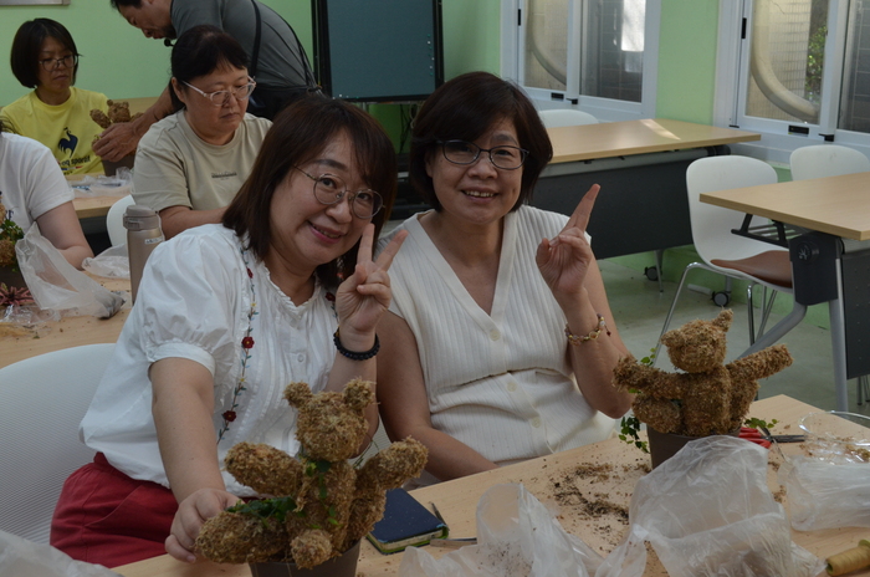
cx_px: 435
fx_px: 1158
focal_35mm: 48
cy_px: 288
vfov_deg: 28.0
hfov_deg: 41.2
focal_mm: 32
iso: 800
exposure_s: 1/125
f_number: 7.1
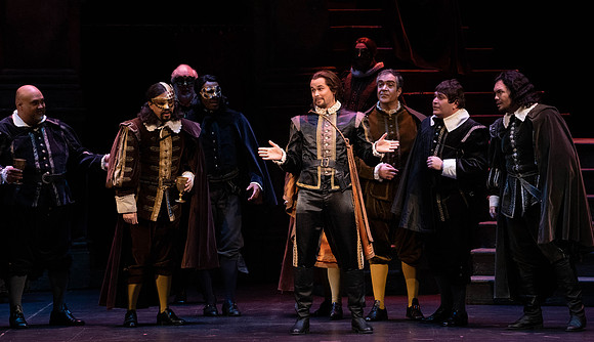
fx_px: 3301
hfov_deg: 10.3
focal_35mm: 208
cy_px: 154
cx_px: 306
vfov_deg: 5.9
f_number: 10
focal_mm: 194
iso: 5000
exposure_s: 1/250
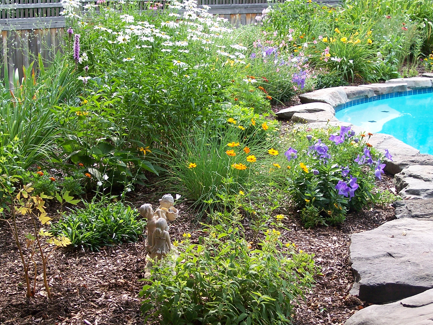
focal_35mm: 68
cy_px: 137
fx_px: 851
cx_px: 212
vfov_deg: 21.6
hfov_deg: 28.6
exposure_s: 1/180
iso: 100
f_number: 4
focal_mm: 10.7
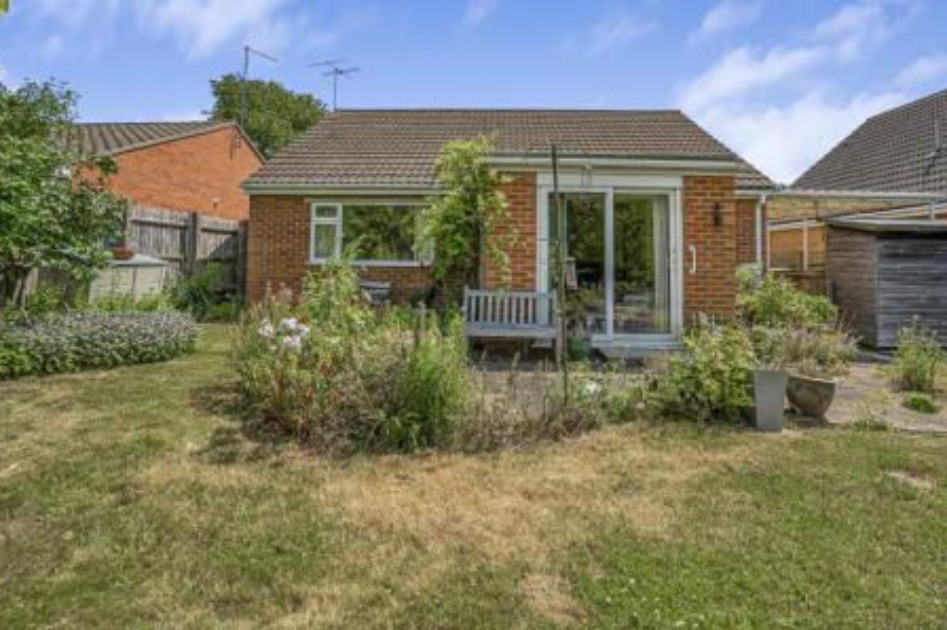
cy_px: 301
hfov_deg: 93.3
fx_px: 447
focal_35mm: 17
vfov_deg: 70.3
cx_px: 474
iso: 100
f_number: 13
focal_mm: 16
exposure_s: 1/1250
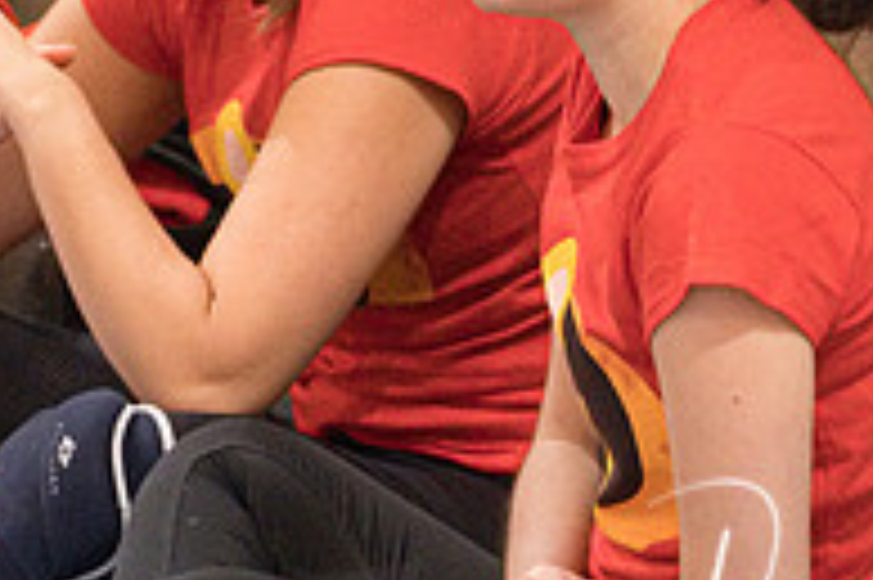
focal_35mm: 565
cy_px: -159
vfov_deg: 2.4
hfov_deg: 3.7
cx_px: 173
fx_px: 13689
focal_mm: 110.6
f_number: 2.8
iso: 6400
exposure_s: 1/400
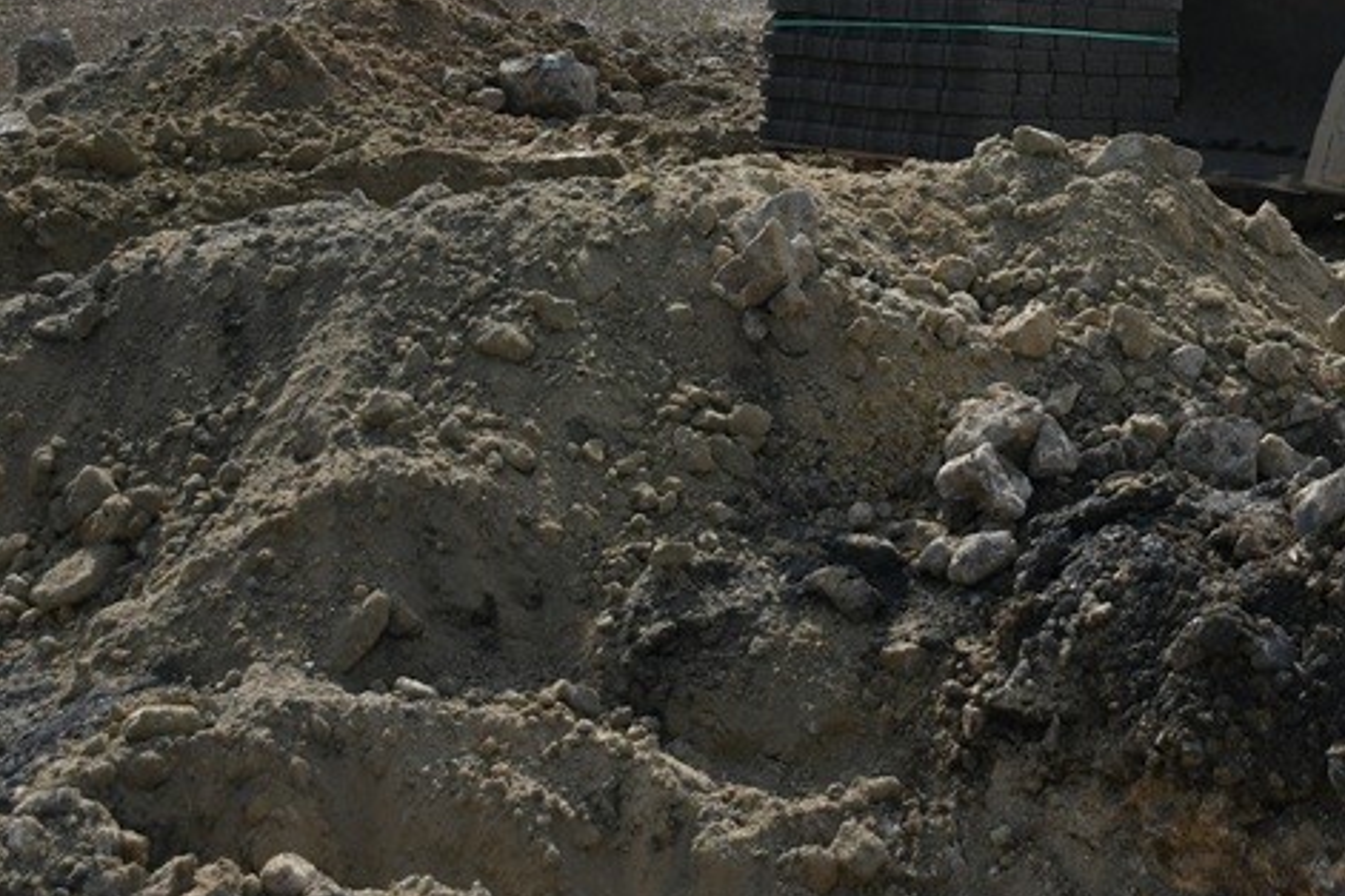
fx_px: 2914
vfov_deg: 17.0
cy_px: -83
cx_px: 1084
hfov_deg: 25.5
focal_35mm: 78
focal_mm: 22
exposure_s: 1/1600
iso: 100
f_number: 3.5
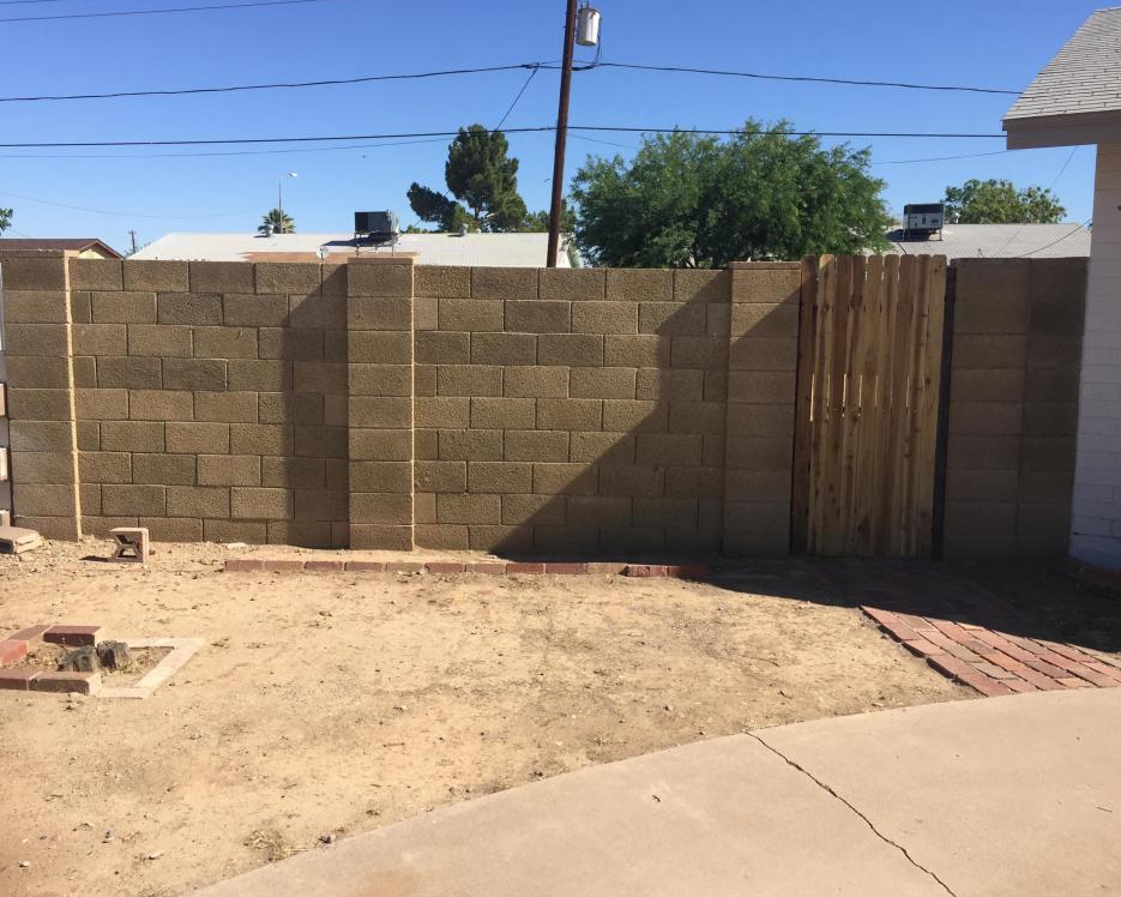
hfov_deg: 57.1
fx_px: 1028
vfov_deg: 47.1
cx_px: 528
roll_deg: -1.3
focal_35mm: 31
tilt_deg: -5.9
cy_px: 438
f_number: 2.2
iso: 32
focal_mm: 4.15
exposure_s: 1/1582
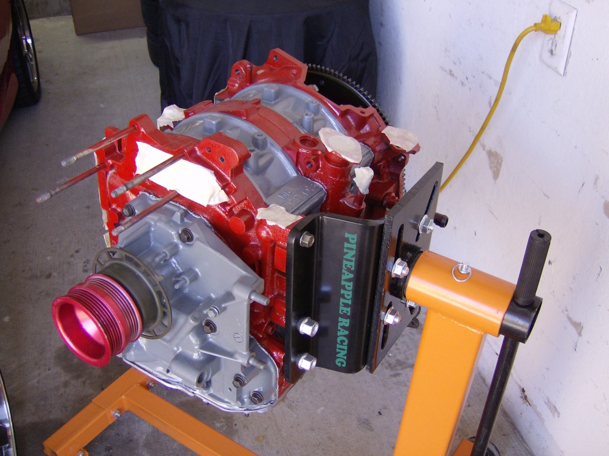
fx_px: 651
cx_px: 306
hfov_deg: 50.1
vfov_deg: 38.6
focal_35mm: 37
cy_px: 226
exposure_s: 1/64
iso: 129
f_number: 2.8
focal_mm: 6
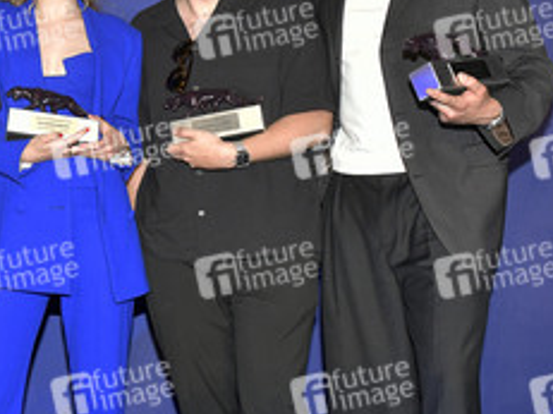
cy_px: 91
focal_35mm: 60
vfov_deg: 24.1
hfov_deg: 30.7
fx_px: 958
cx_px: 49
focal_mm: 32
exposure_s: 1/250
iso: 1600
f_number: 6.3
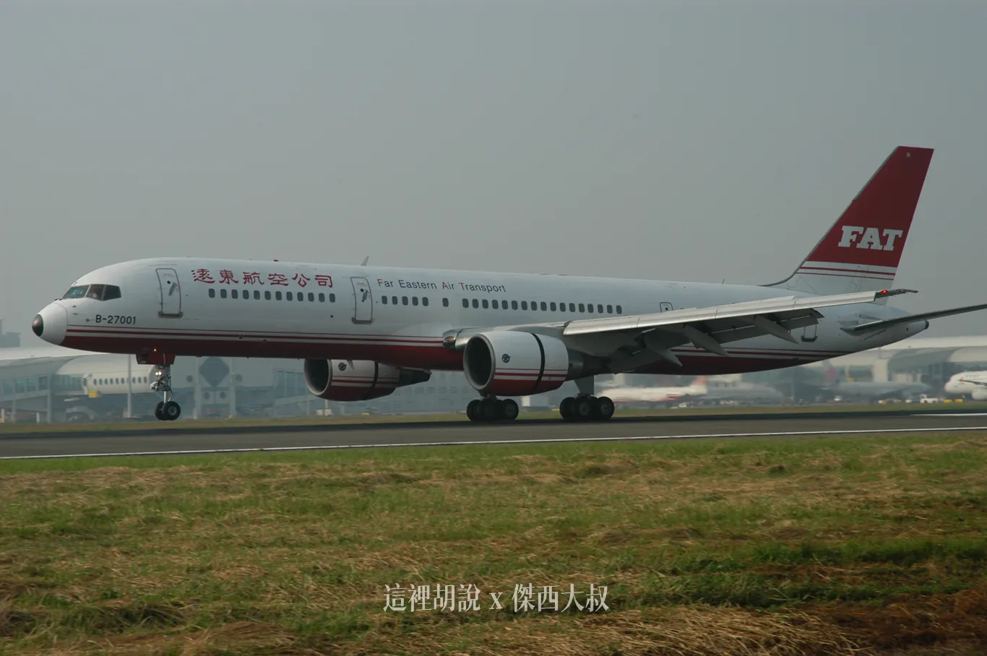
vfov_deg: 13.0
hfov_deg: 19.5
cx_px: 494
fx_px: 2876
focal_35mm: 105
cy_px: 328
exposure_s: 1/350
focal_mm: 70
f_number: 10
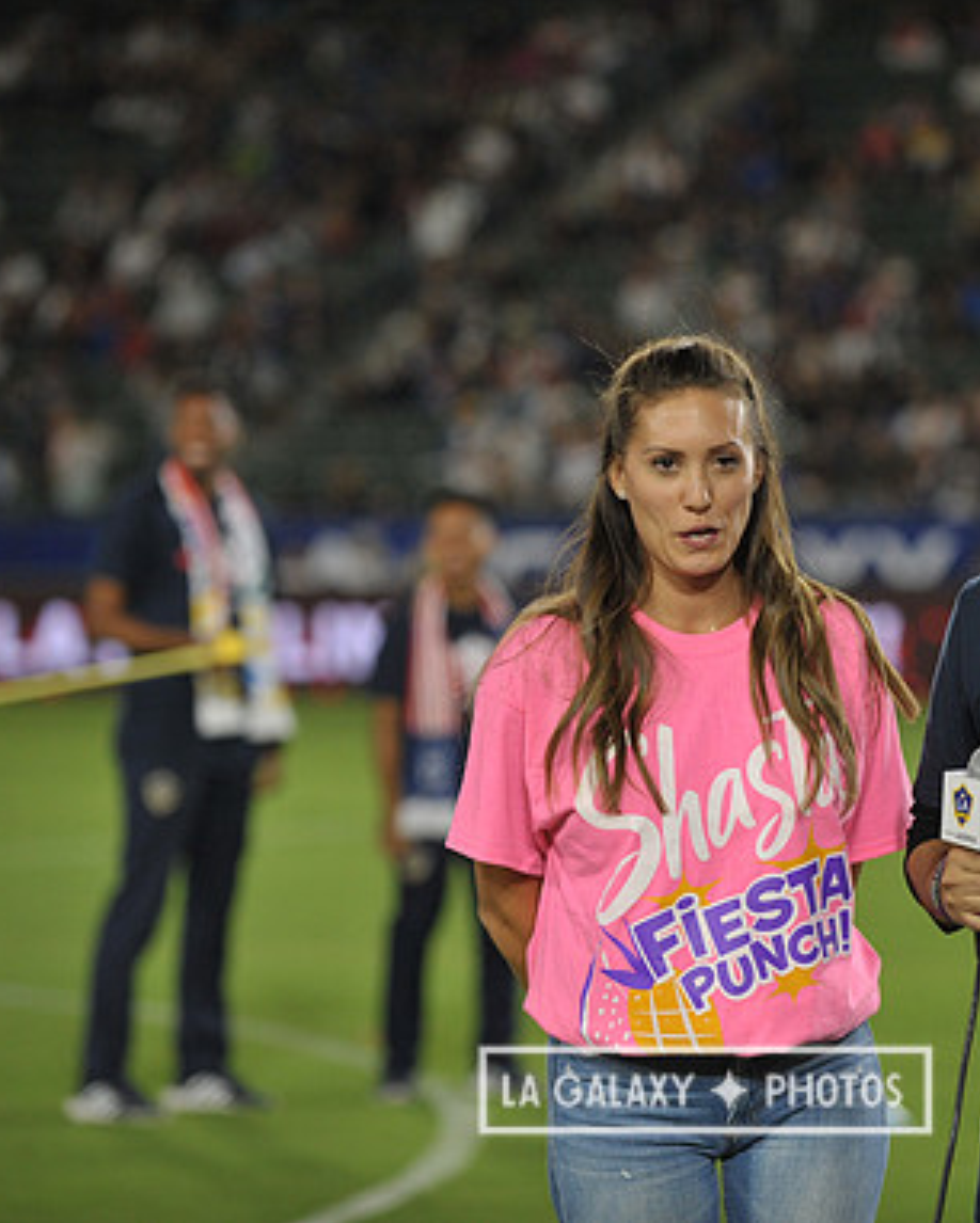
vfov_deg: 10.4
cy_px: 608
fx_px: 6702
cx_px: 705
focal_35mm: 185
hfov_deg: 8.4
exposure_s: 1/1000
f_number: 2.8
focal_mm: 130
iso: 1250
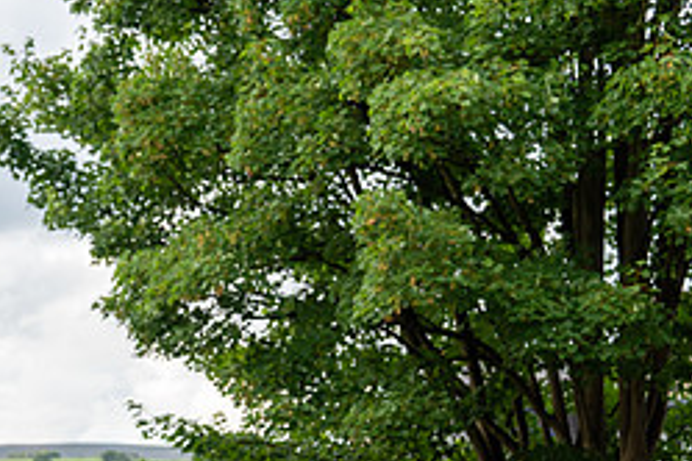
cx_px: 183
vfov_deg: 8.4
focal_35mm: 163
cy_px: 473
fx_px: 3133
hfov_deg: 12.6
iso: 500
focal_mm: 70
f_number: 4
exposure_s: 1/500
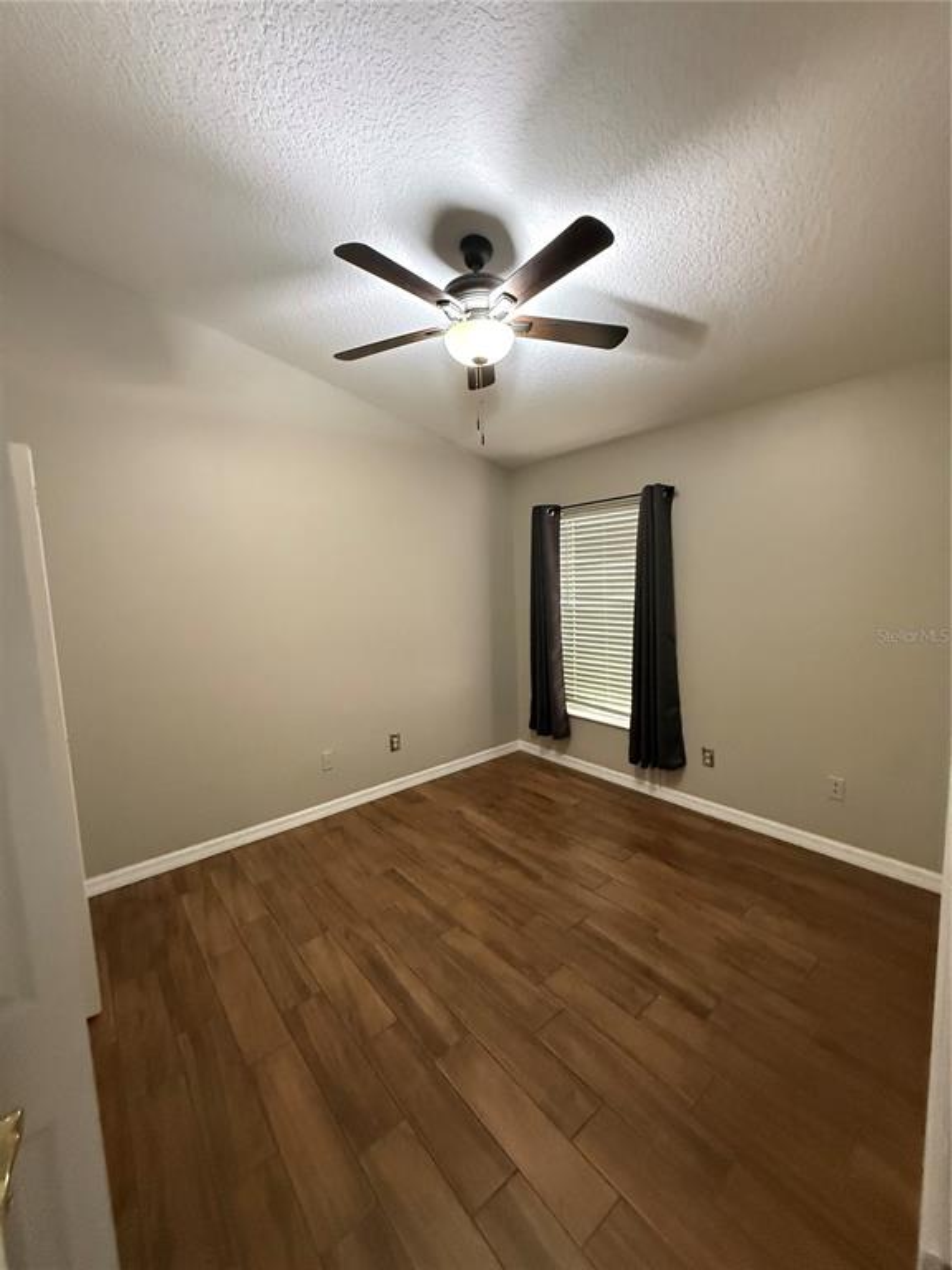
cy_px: 635
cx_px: 476
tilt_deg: -6.2
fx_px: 513
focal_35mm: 14
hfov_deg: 85.7
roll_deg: +1.6
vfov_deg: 102.1
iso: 800
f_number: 2.2
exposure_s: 1/60
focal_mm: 2.22
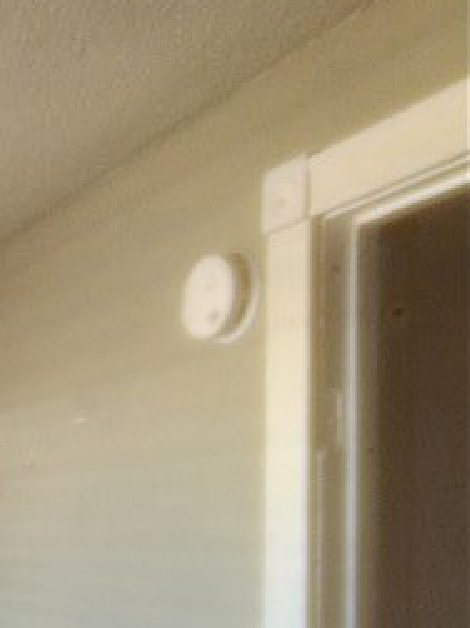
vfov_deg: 34.2
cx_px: -488
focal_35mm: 53
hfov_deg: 18.0
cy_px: 568
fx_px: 960
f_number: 2.2
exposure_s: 1/60
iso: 200
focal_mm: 2.2
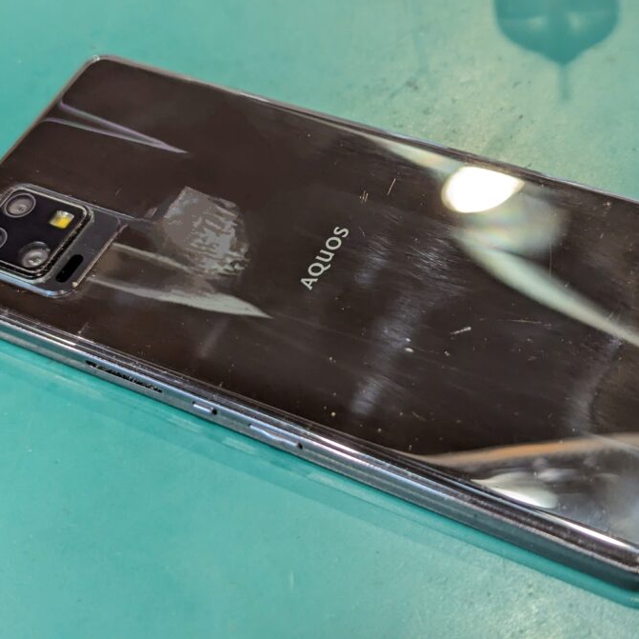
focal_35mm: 57
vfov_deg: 30.0
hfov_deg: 30.0
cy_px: 317
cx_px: 338
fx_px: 1190
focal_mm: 6.81
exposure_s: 1/99.9
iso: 243
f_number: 1.85
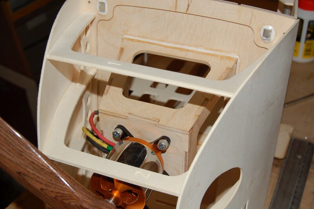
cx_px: 157
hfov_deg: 37.9
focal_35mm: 52
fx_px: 458
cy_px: 104
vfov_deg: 25.7
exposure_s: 1/60
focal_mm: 35
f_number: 8
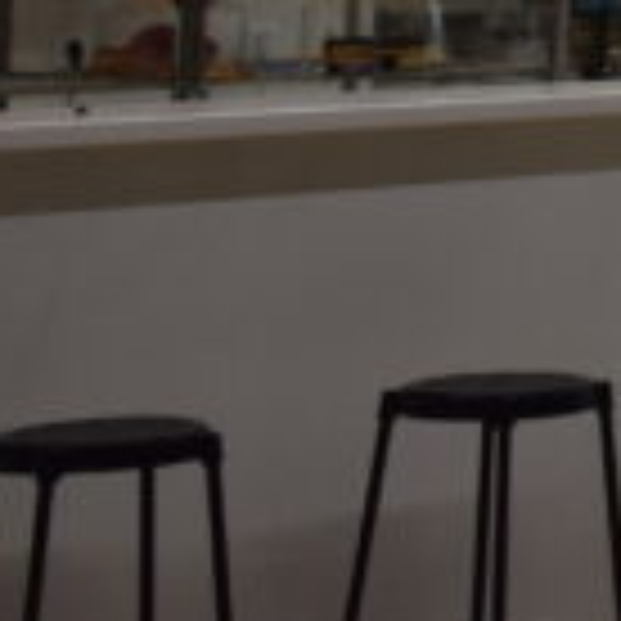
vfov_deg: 8.8
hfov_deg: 8.2
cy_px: -504
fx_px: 3884
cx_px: 1670
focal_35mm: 191
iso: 400
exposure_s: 1/125
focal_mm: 27
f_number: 7.1
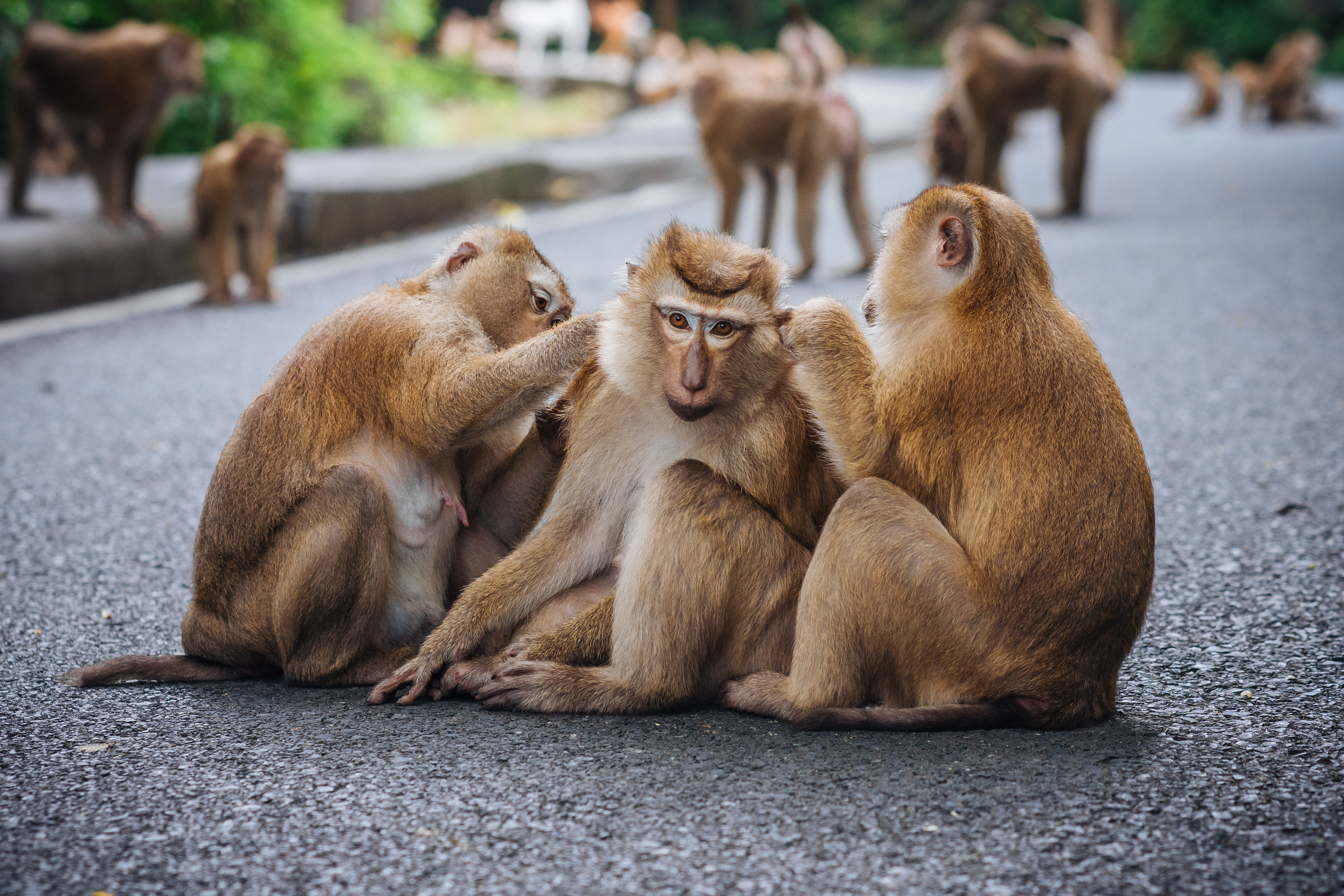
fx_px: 4741
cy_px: 448
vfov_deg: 10.8
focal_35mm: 127
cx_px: 672
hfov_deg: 16.1
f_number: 4
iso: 400
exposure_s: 1/200
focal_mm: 85
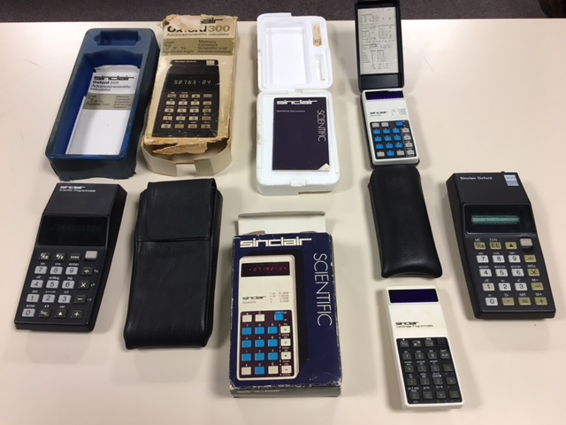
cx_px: 283
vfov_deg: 48.2
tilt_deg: -59.5
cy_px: 212
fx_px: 474
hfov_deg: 61.7
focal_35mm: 29
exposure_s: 1/33
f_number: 2.2
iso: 80
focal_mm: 4.15
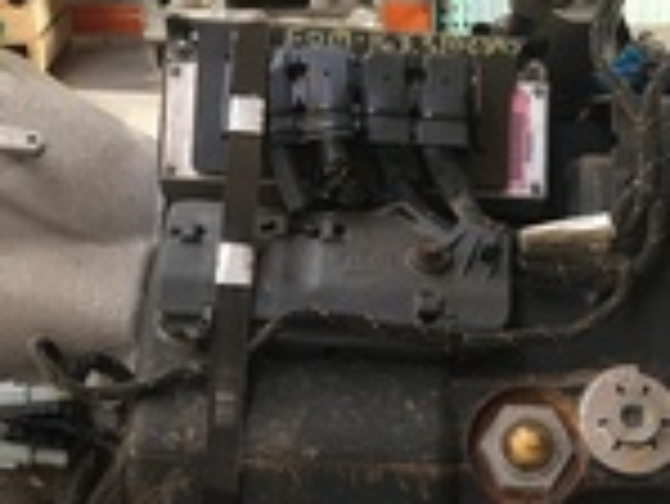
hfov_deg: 24.9
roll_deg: +0.9
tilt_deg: -26.4
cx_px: 432
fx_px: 1511
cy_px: 572
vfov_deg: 18.1
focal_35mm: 78
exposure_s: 1/15
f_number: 2.2
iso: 32
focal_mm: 4.15
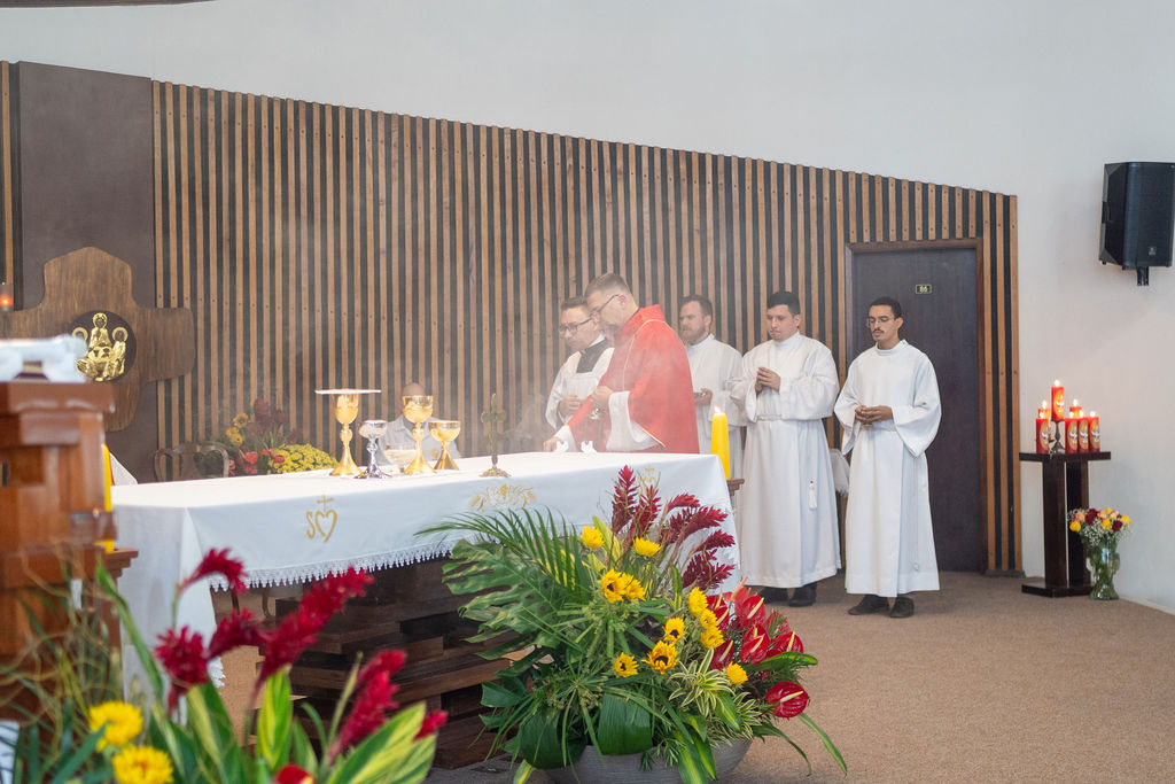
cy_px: 392
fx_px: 1697
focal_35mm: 52
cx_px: 588
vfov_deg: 26.0
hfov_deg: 38.2
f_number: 1.8
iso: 1000
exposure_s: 1/250
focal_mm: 35
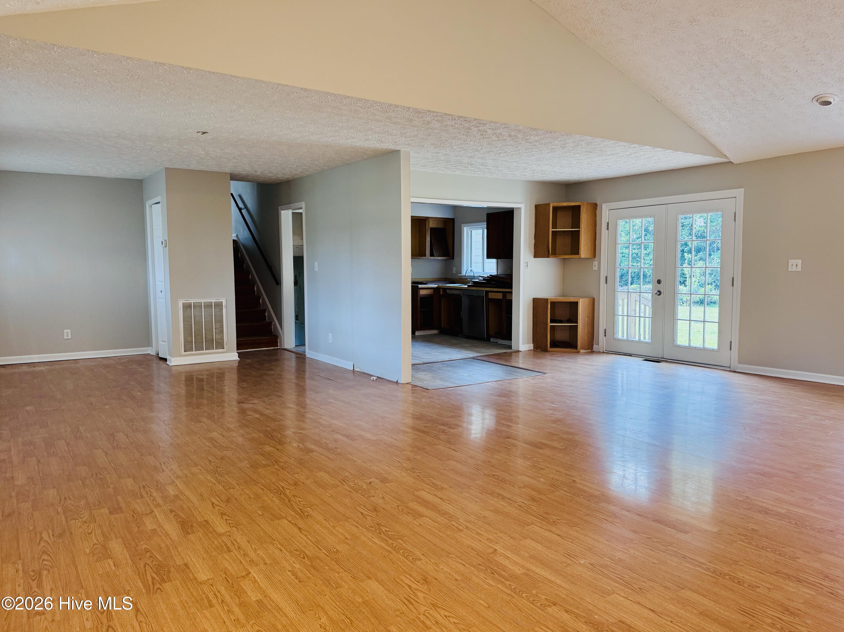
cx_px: 422
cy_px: 316
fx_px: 585
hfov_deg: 71.6
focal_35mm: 24
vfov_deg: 56.8
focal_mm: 6.76
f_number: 1.78
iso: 160
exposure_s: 1/120
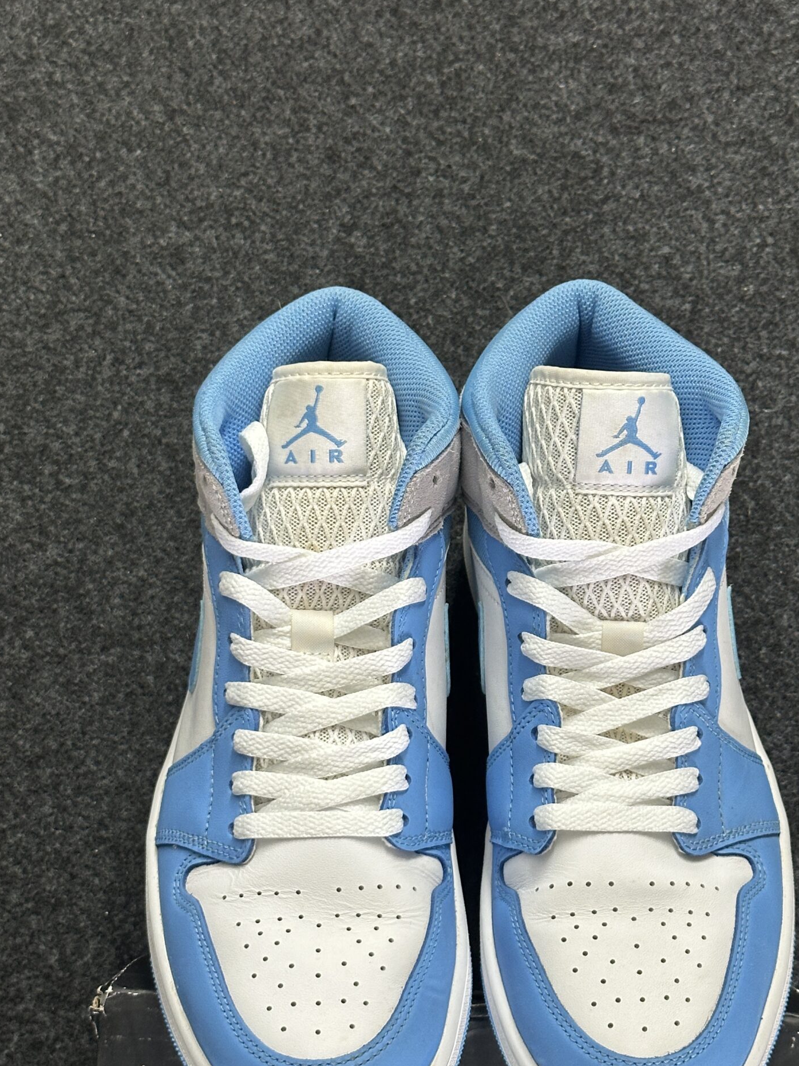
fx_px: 2032
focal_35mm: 66
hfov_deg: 22.2
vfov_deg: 29.4
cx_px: 455
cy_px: 602
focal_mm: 6.86
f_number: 1.78
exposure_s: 1/50
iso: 160
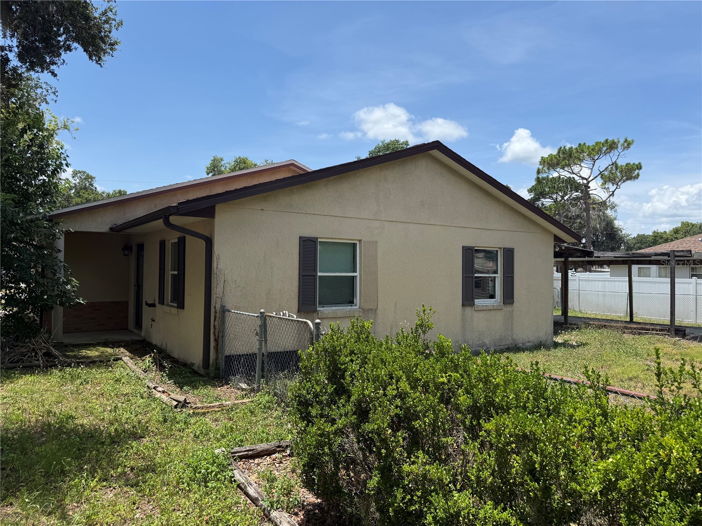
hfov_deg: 71.6
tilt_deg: +0.8
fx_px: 487
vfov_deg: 56.8
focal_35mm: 24
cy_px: 263
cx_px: 351
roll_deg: -0.5
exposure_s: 1/3759
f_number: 1.78
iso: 80
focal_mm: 6.76
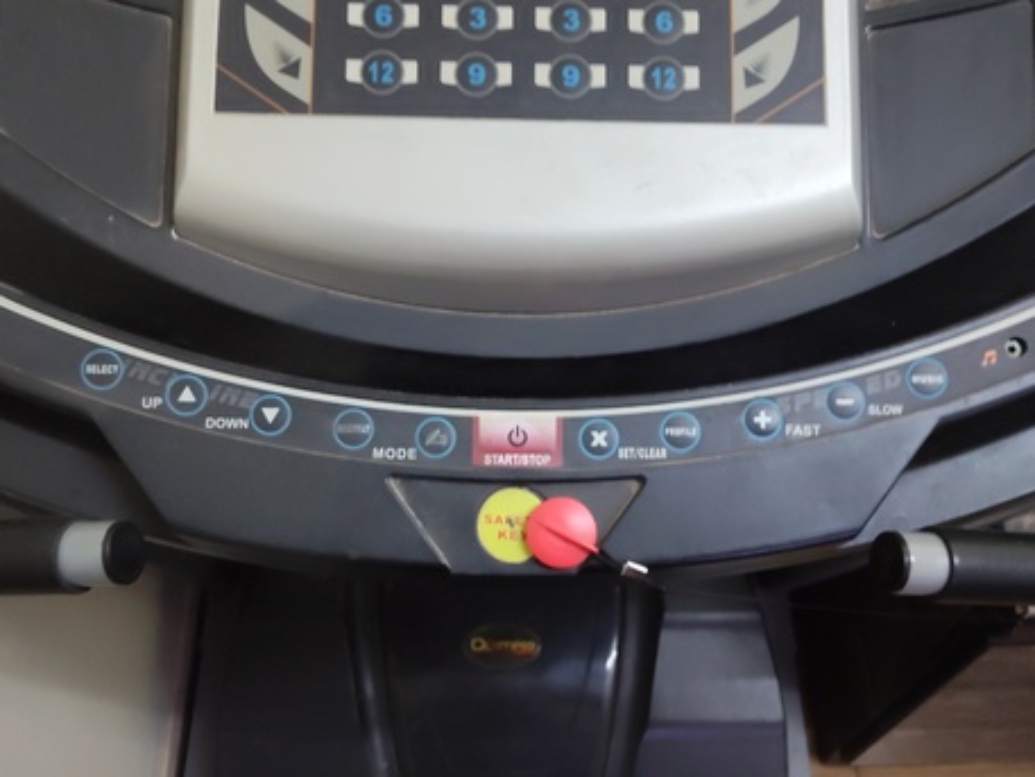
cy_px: 388
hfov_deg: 52.6
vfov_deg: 40.7
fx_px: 1047
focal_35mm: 35
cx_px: 518
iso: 771
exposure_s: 1/16.7
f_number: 1.8
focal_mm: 4.15
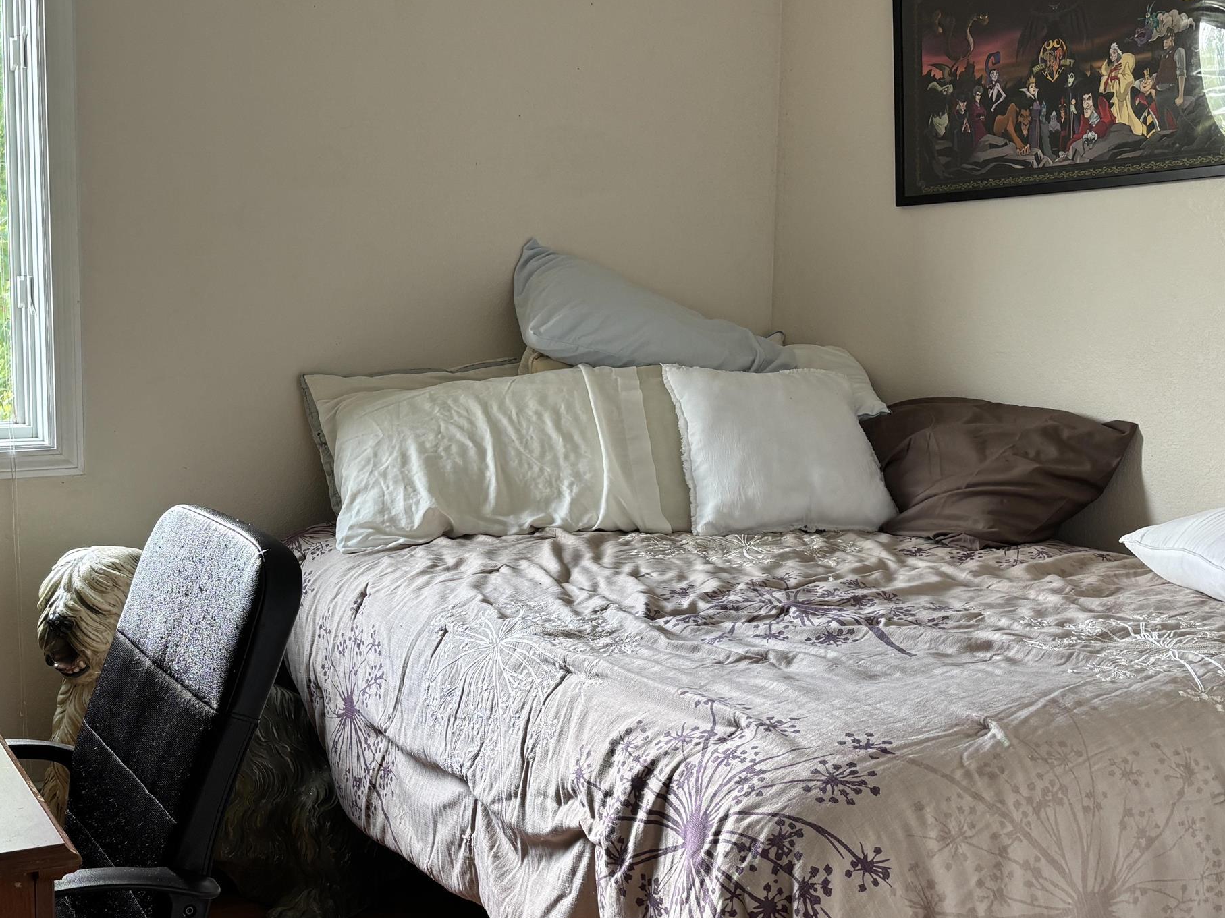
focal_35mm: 44
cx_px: 362
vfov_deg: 32.9
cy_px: 428
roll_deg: -0.4
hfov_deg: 42.1
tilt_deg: -6.1
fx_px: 1557
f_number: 1.6
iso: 80
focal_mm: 5.96
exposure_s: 1/60
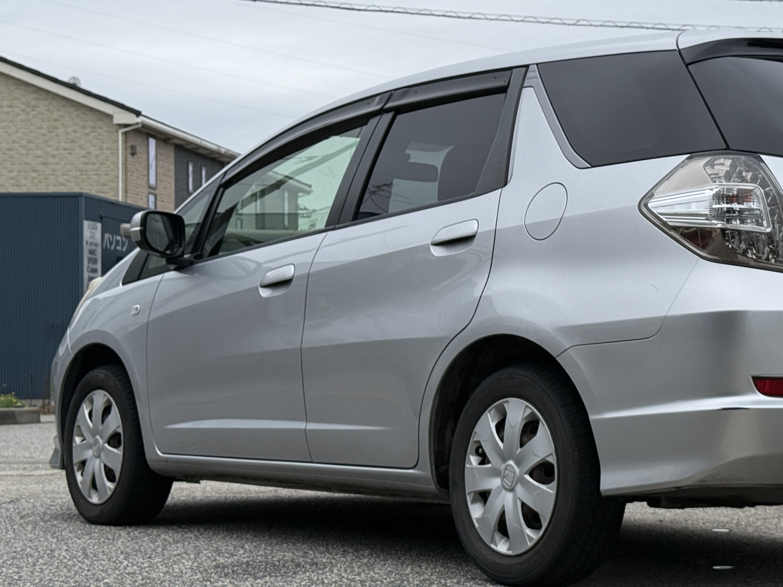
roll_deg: +0.3
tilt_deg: +2.4
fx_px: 1877
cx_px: 584
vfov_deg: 17.8
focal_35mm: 83
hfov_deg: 23.3
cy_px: 264
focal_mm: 6.76
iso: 64
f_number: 1.78
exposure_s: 1/1203
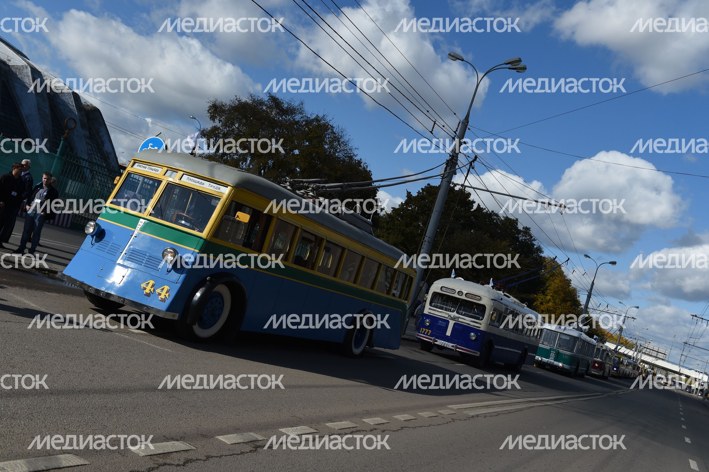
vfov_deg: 37.8
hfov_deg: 54.5
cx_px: 354
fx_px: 689
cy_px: 236
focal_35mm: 35
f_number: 7.1
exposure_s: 1/4000
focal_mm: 35
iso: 640
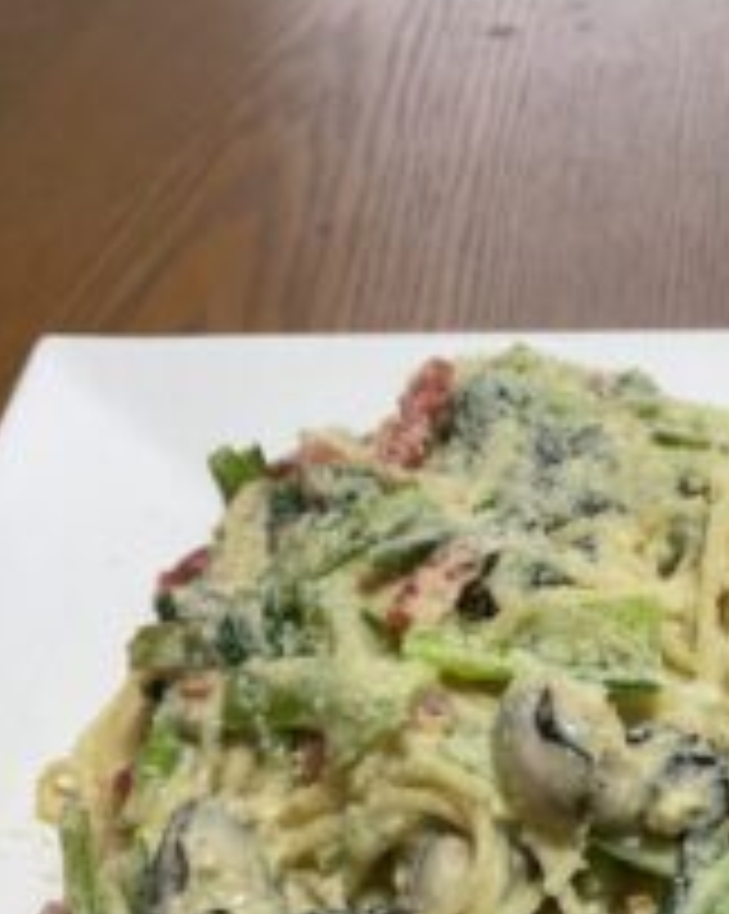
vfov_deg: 35.6
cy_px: 788
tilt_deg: -45.2
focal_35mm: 50
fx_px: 1351
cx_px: 594
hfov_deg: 29.5
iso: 125
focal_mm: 4.2
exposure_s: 1/60
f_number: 1.6
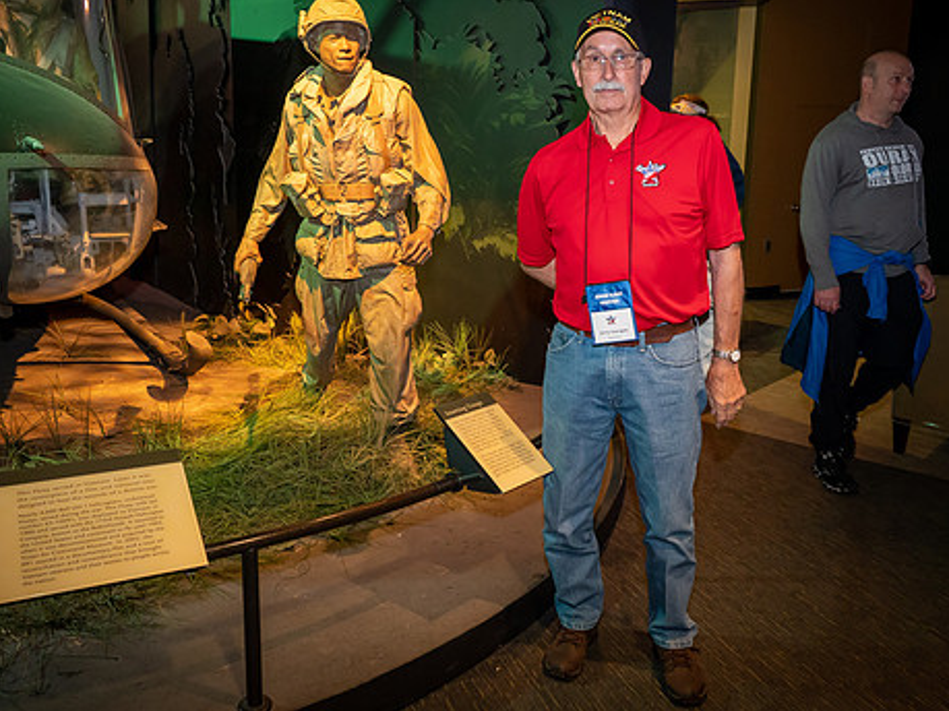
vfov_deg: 41.7
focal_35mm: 34
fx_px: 932
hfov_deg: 53.9
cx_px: 447
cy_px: 316
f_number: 5.6
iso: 5600
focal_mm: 28
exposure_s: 1/50
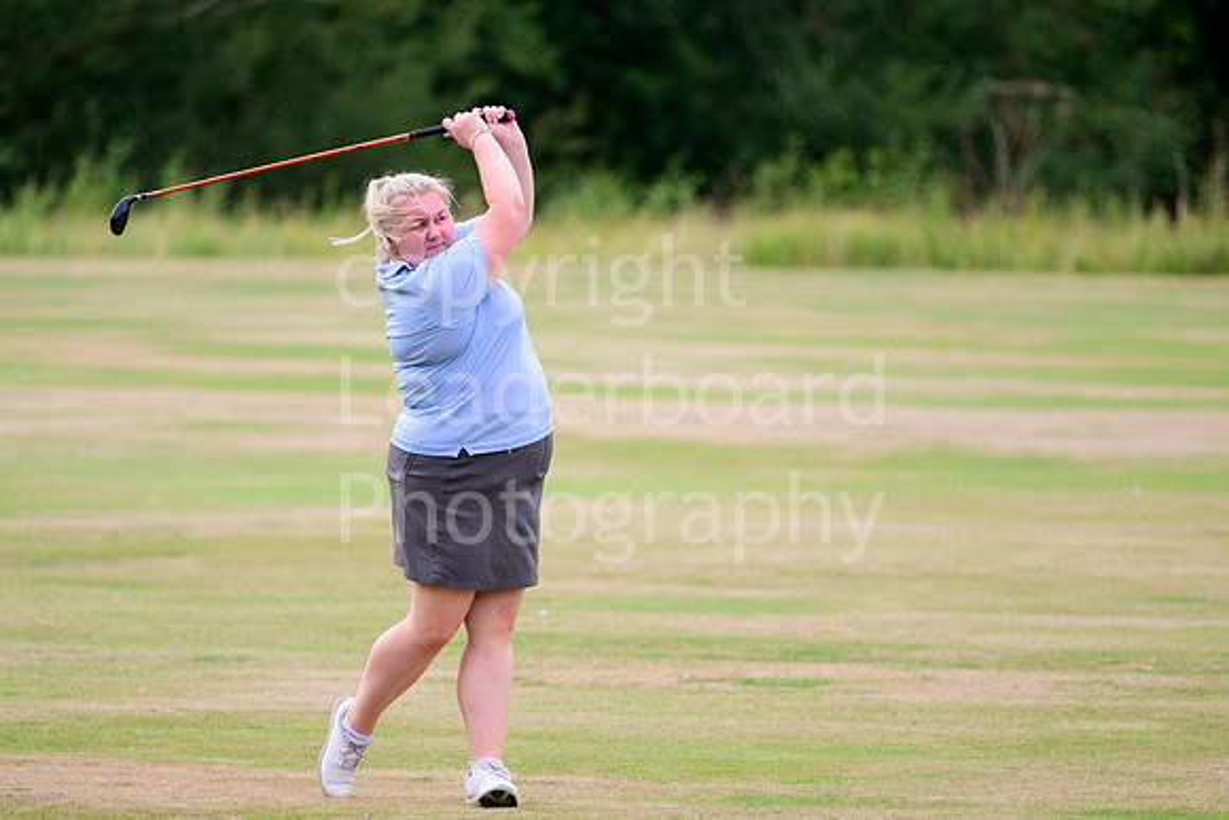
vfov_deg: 3.1
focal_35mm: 449
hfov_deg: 4.6
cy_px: 460
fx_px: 15335
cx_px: 538
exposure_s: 1/3200
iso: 1600
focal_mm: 400
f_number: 5.6
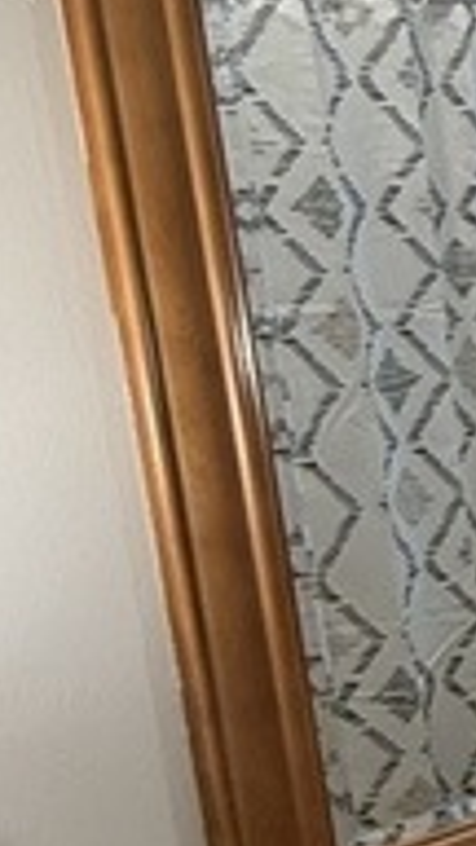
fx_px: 1930
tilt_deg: -10.8
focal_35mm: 86
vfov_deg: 24.4
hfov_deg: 10.7
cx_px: 1322
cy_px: 661
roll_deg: +1.9
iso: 200
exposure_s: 1/120
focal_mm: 2.22
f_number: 2.2
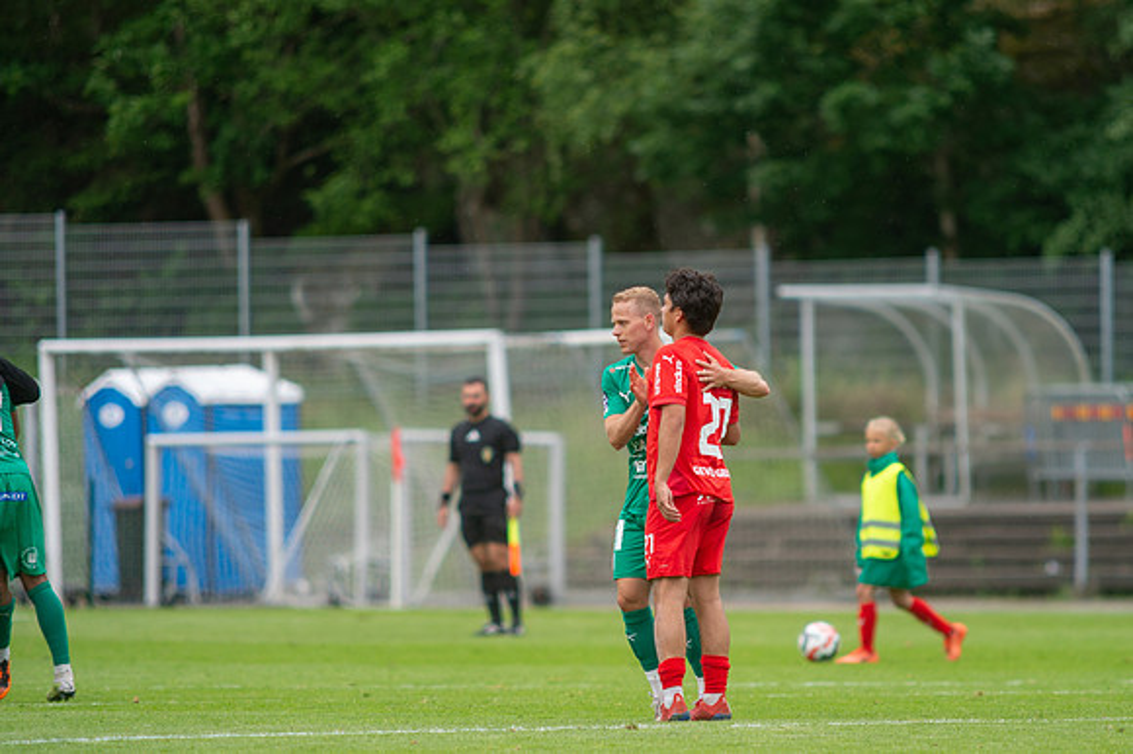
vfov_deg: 2.9
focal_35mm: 481
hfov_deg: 4.3
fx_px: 15118
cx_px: 648
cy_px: 432
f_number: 4
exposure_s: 1/1250
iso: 560
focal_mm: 420
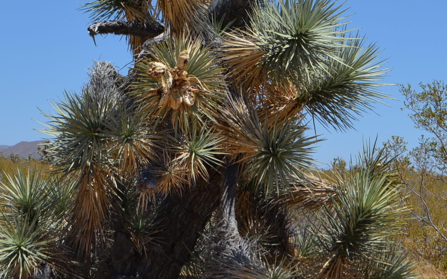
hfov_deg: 18.6
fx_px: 1364
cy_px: 87
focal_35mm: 112
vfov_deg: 11.7
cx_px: 294
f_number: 6.3
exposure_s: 1/1600
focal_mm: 28
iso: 400
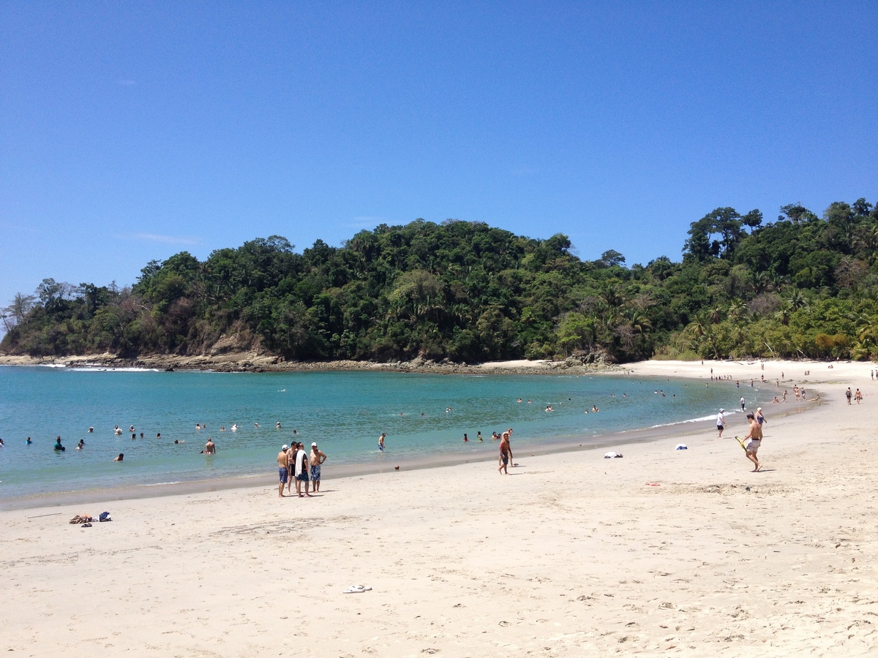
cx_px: 439
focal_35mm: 35
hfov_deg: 52.6
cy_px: 329
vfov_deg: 40.7
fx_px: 888
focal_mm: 4.28
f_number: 2.4
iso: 50
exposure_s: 1/2045
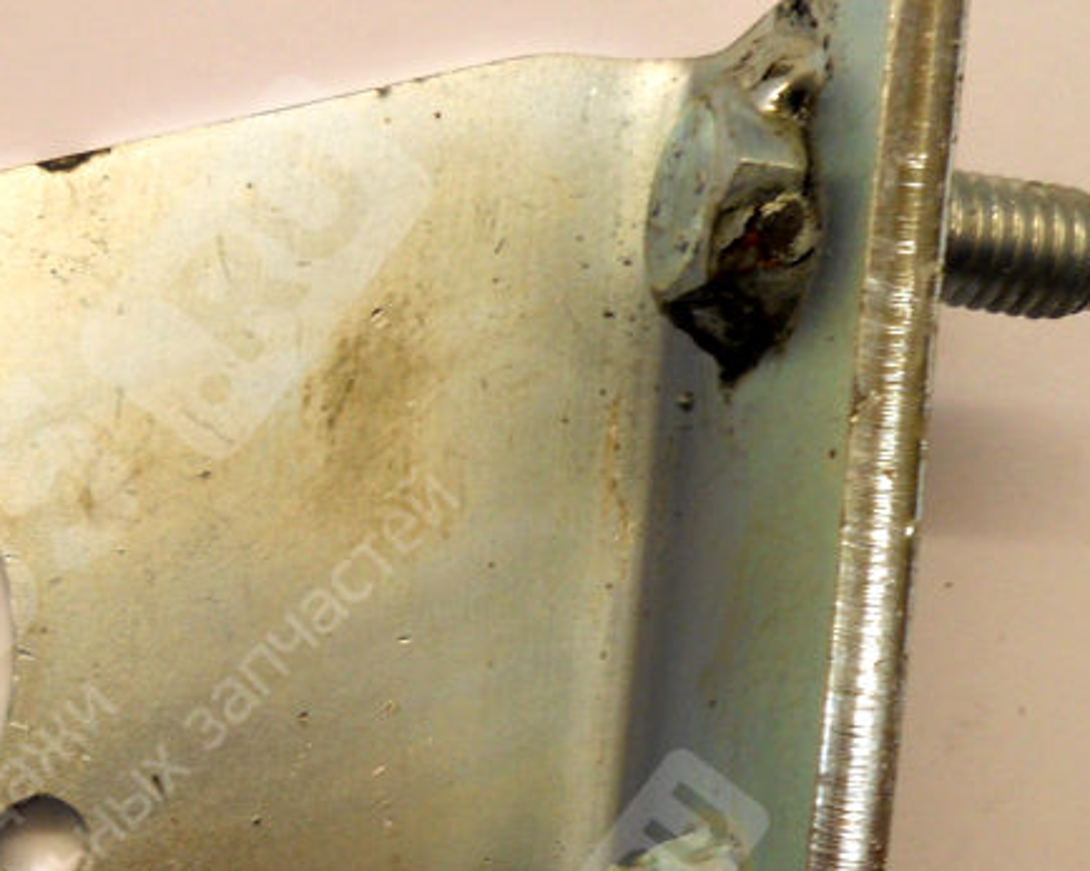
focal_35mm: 72
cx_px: 0
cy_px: 597
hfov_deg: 25.1
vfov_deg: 21.2
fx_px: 2322
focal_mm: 5.8
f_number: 3.5
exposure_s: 1/30
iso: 80
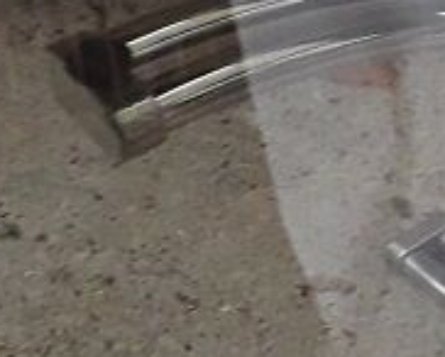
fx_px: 2360
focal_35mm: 179
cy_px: 67
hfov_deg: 10.2
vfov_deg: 8.6
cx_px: 776
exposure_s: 1/50
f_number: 1.9
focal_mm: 3.6
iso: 200
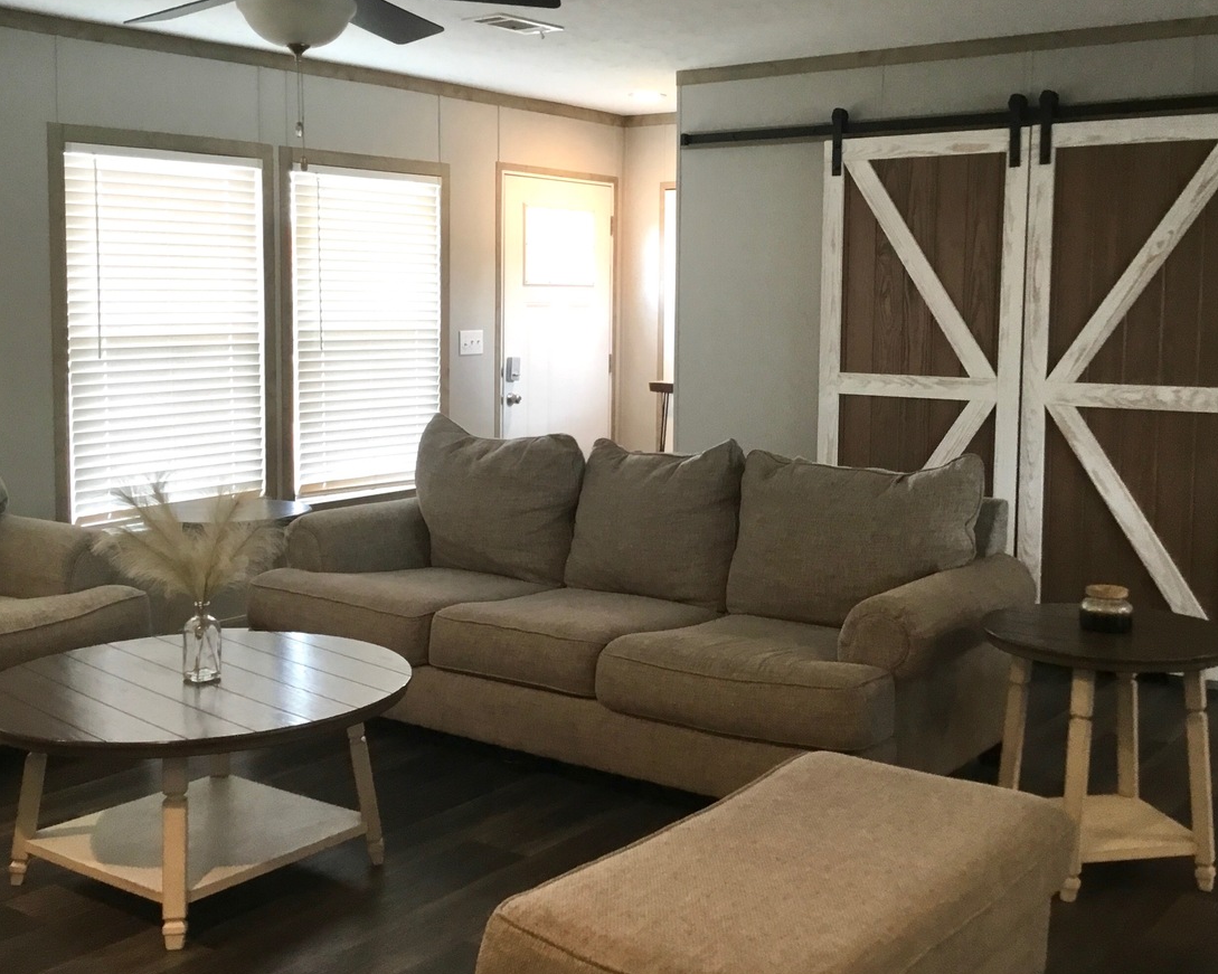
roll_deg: +0.2
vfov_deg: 37.3
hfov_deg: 45.8
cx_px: 640
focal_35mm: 40
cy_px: 428
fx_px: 1442
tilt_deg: -4.4
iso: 64
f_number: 2.4
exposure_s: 1/30
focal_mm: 3.3
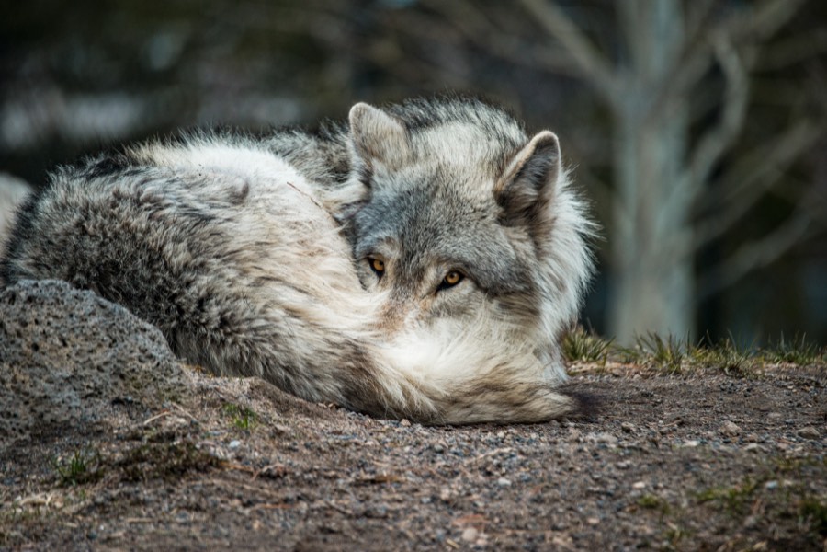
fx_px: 9188
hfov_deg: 5.2
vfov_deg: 3.4
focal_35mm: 400
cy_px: 276
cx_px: 414
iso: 800
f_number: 6.3
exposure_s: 1/800
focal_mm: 400
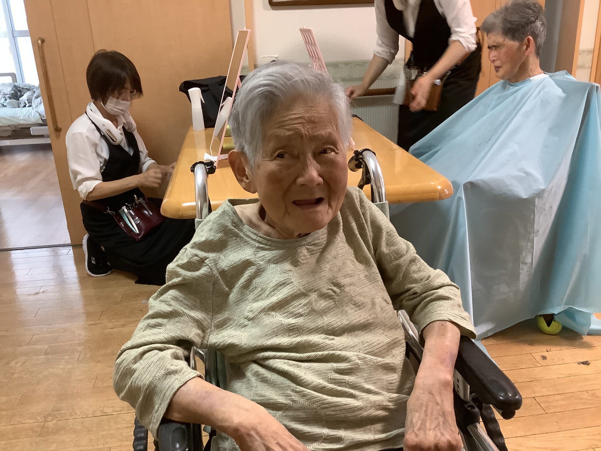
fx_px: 538
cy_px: 226
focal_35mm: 31
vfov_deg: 45.4
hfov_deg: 58.4
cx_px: 300
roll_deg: +3.3
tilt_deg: -21.1
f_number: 2.4
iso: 320
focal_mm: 3.3
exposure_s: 1/40
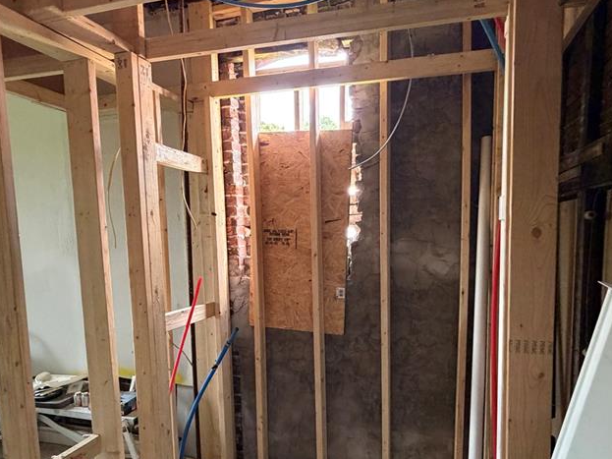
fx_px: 407
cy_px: 280
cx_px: 325
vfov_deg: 58.3
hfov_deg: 73.9
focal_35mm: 23
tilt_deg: -5.0
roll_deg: +2.3
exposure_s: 1/60
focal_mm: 2.22
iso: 500
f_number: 2.2
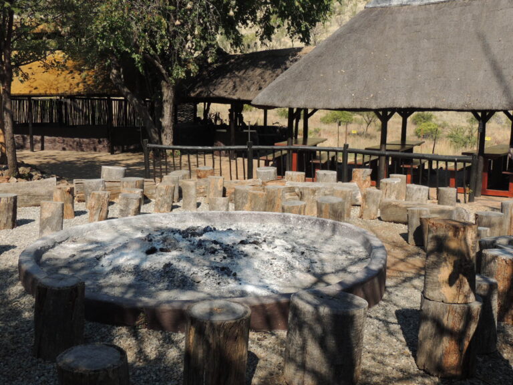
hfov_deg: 46.8
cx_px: 256
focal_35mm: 40
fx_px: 593
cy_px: 192
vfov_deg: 36.0
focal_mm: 7.1
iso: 100
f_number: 3.3
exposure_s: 1/800
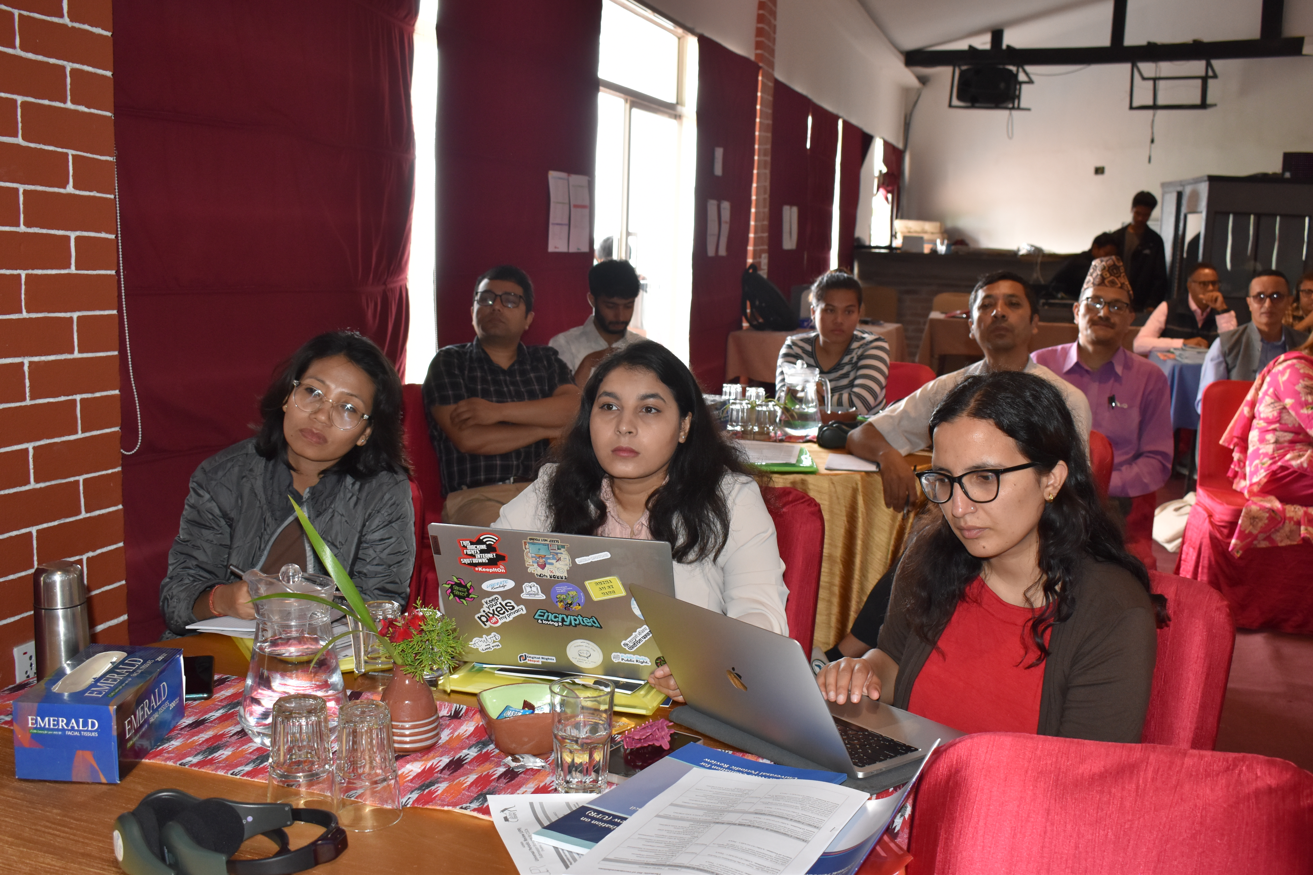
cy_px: 438
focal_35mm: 36
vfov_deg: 36.9
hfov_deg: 53.1
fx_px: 1313
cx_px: 656
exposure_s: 1/100
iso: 800
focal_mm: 24
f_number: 5
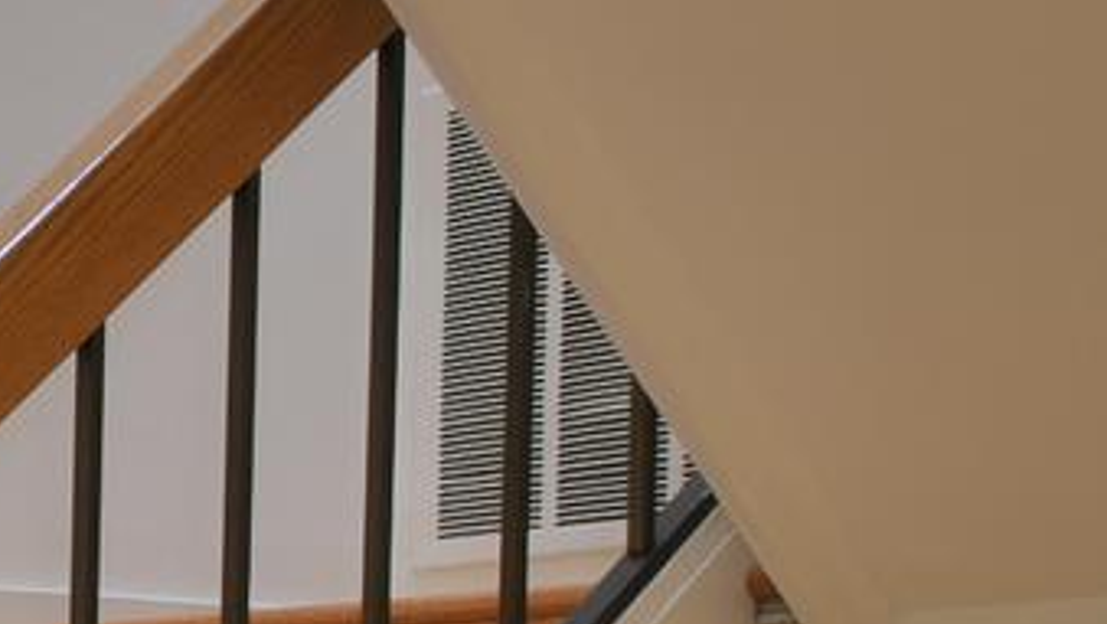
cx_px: -1776
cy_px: 972
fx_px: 2790
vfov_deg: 12.1
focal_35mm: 95
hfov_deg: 13.5
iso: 100
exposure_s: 1
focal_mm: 10
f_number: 8
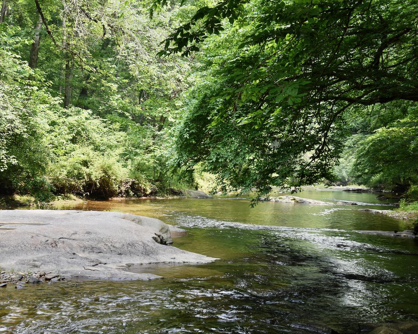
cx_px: 151
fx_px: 693
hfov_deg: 33.4
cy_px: 165
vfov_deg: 27.1
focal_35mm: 56
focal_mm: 45
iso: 100
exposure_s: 1/30
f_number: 8
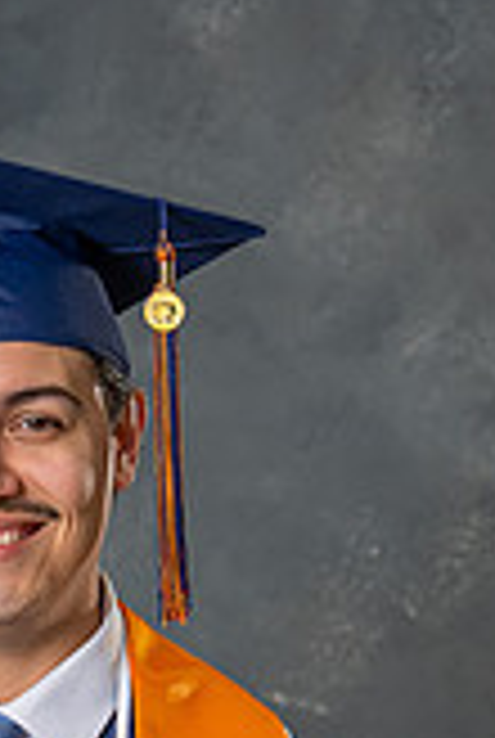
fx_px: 4600
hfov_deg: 6.1
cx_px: -105
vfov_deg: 9.0
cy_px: 928
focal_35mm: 224
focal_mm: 51
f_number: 3.5
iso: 200
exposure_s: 1/200
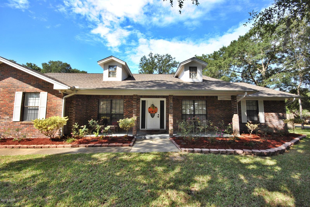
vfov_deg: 77.5
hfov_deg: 100.3
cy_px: 104
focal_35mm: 15
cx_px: 155
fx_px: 129
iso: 400
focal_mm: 10
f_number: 10
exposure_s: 1/200
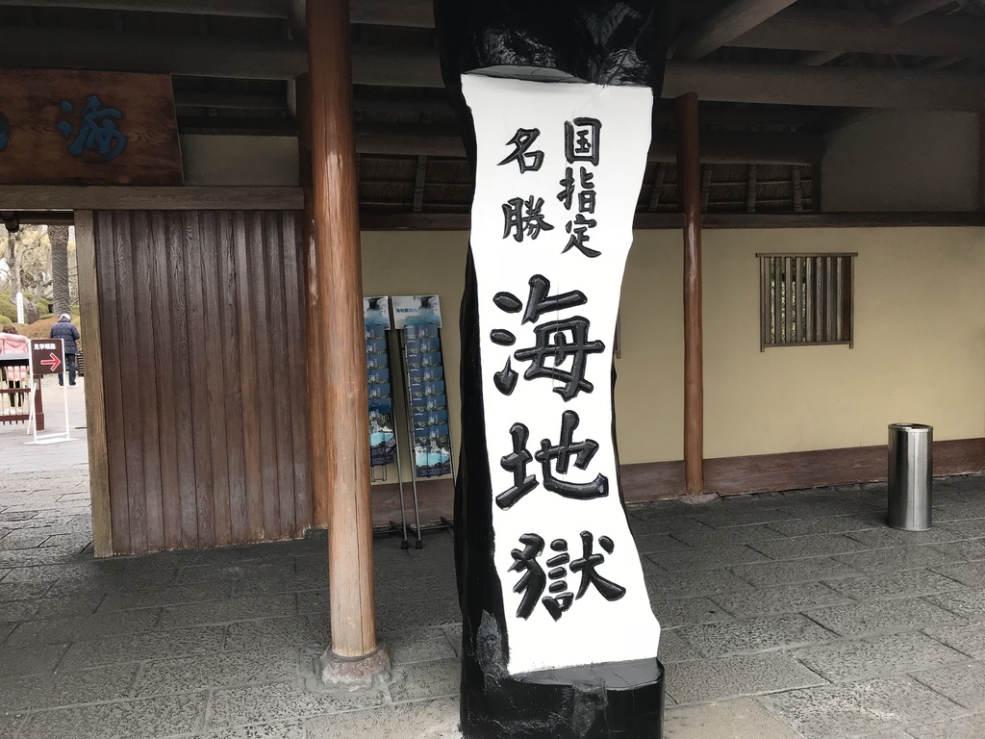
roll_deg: +0.9
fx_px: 797
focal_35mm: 28
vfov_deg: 49.7
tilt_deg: -3.8
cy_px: 370
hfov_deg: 63.4
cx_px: 492
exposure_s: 1/120
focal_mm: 3.99
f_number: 1.8
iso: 25
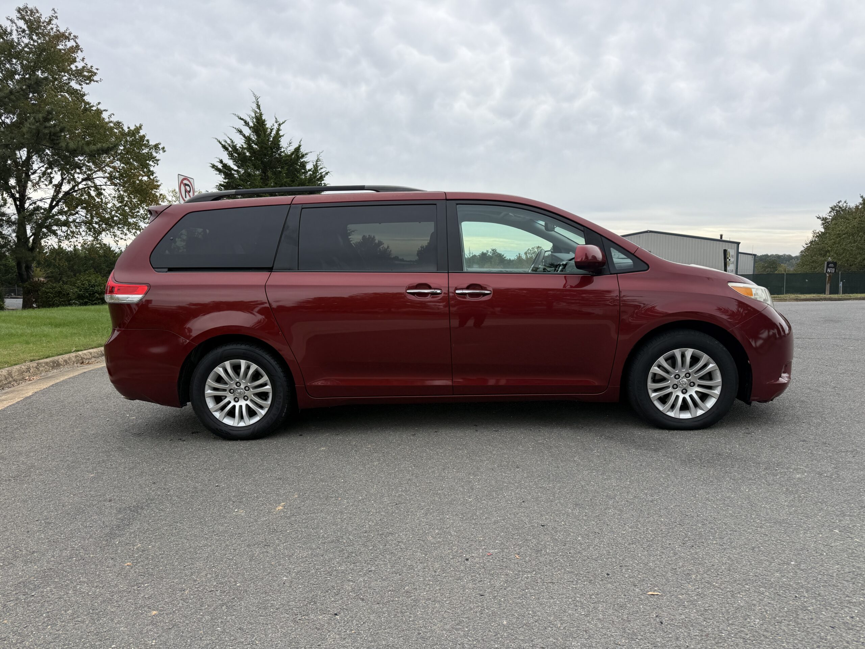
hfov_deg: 71.6
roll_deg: +0.0
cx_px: 432
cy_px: 324
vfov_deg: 56.8
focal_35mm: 24
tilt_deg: -4.7
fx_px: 600
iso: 80
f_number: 1.78
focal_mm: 6.76
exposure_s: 1/2370
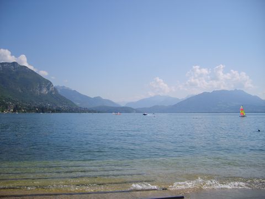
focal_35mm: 35
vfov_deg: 40.7
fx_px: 268
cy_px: 100
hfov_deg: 52.6
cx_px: 132
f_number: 7.1
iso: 50
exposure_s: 1/250
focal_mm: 5.8
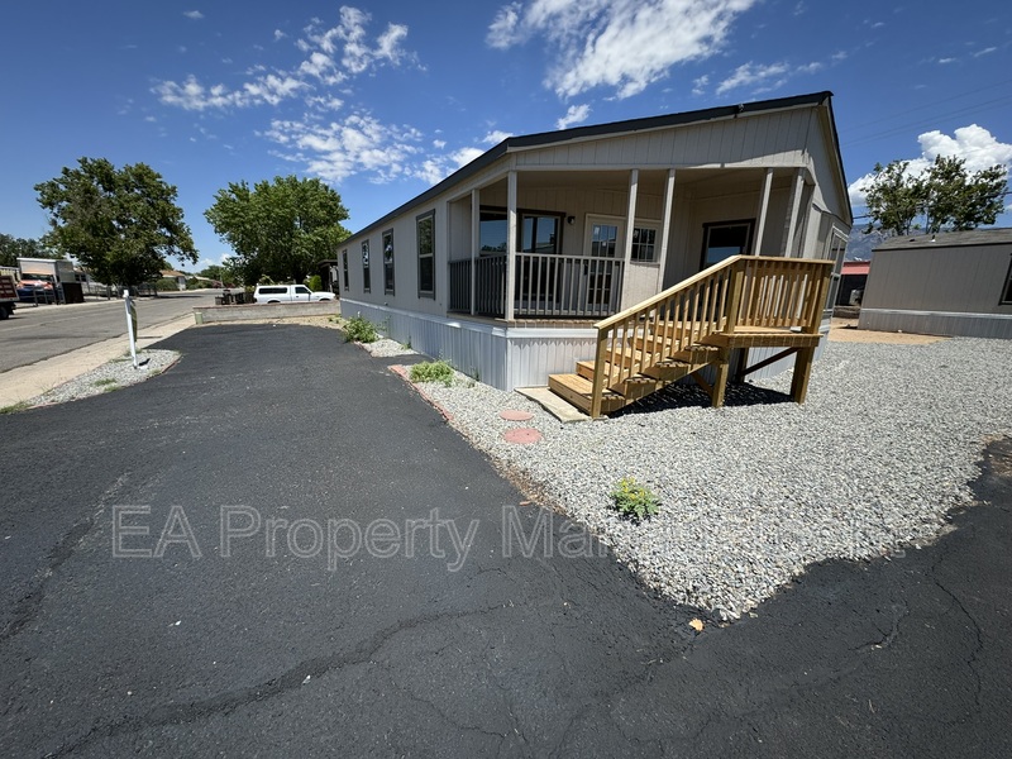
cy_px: 380
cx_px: 506
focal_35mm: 14
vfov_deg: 85.7
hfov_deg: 102.1
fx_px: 409
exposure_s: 1/1927
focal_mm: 2.22
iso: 50
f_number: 2.2
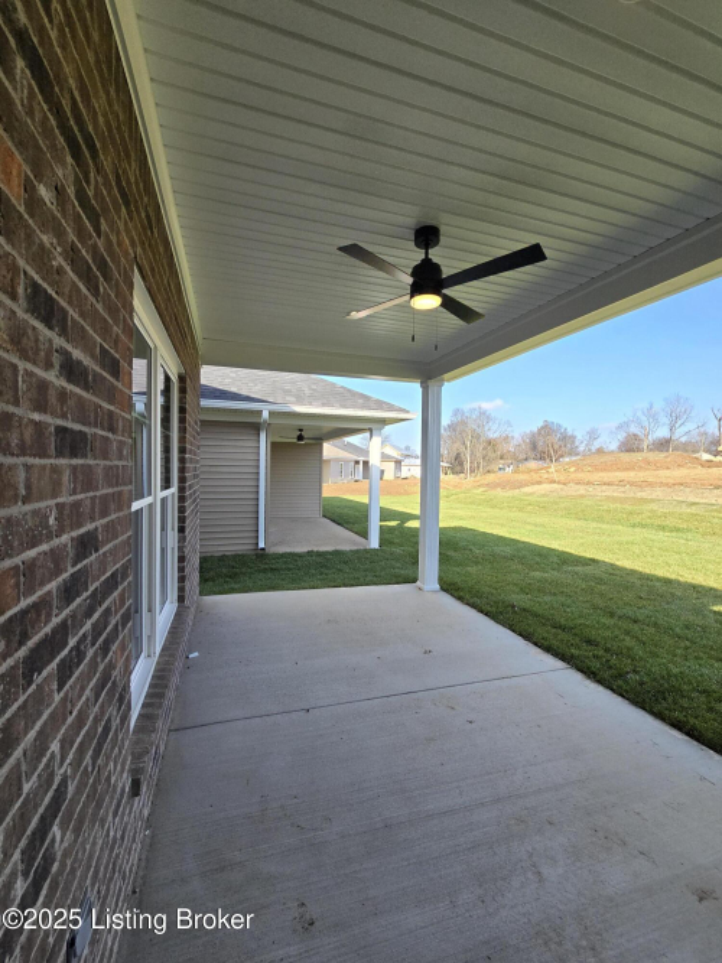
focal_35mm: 13
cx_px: 361
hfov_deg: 89.9
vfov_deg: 106.2
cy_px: 482
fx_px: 362
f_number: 2.2
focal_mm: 2.2
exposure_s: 1/2000
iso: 160
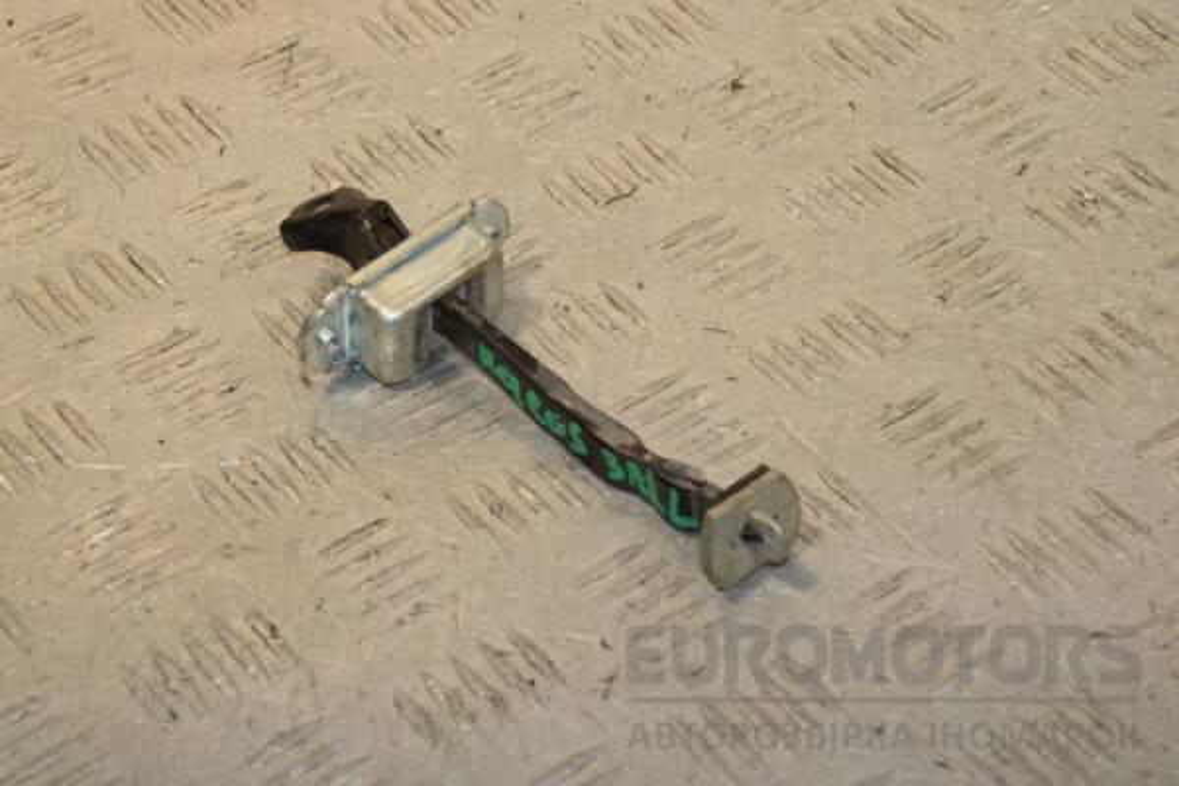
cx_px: 590
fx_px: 3438
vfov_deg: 13.0
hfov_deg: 19.5
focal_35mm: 105
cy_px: 393
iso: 800
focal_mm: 70
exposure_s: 1/200
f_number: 9
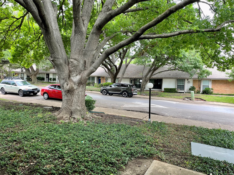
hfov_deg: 67.3
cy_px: 88
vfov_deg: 53.1
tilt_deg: -2.3
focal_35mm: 26
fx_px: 176
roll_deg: -1.3
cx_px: 117
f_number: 1.6
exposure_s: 1/121
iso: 64
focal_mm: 4.2
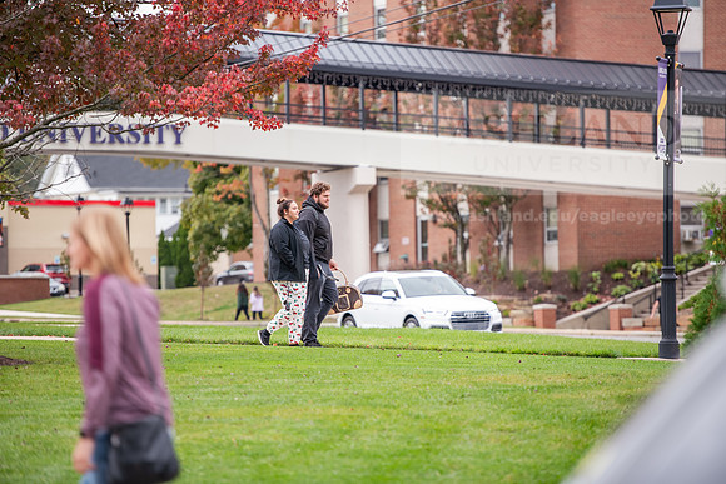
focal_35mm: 185
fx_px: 3732
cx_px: 363
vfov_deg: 7.4
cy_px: 242
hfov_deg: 11.1
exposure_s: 1/320
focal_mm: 185
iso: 320
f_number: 3.2
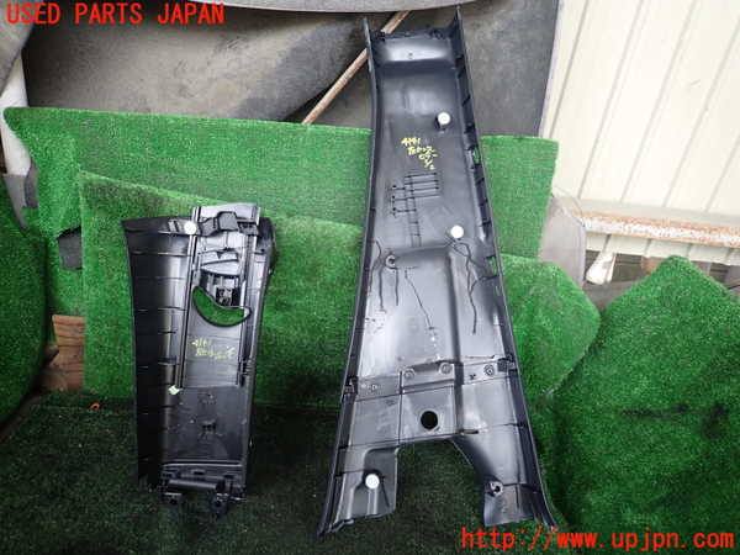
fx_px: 534
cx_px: 370
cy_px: 278
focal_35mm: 25
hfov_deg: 69.4
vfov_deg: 54.9
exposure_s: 1/60
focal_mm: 4.5
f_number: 2
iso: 100
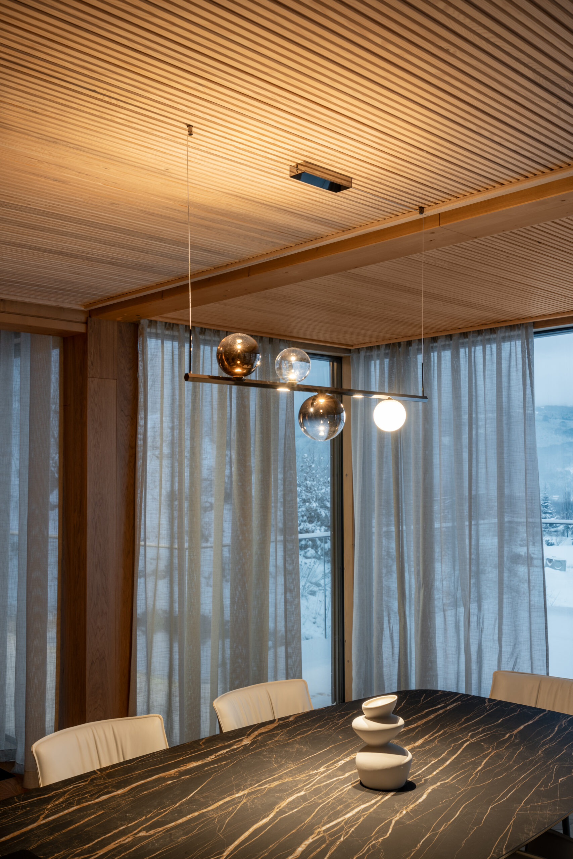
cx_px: 286
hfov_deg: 37.9
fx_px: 835
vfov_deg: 54.4
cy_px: 430
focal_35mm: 35
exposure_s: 1/1.25
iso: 200
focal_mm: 35
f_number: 8
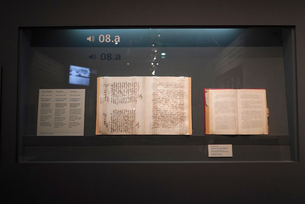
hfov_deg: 73.7
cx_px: 152
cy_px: 102
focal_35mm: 24
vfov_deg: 53.1
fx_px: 203
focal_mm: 24
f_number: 2.8
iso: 3200
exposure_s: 1/80
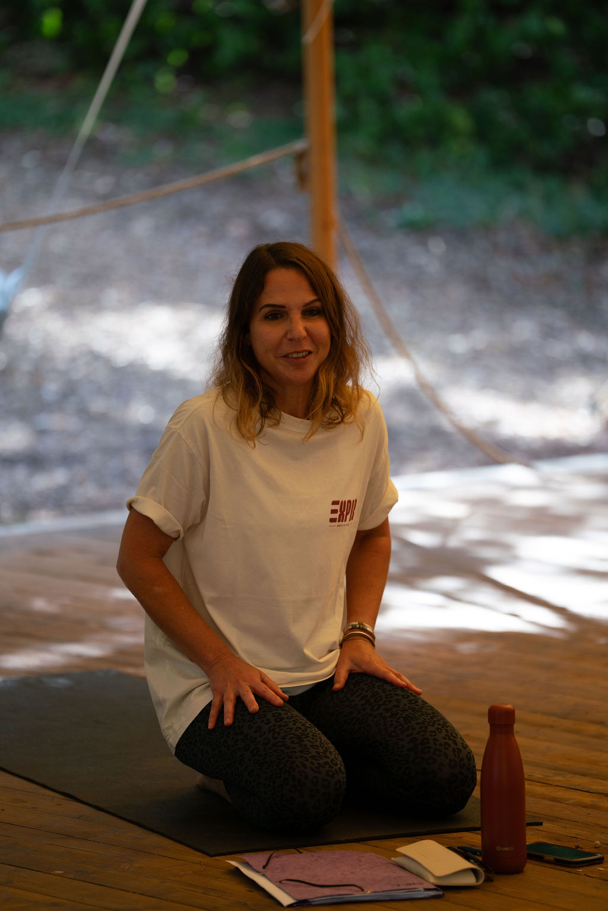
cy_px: 456
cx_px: 304
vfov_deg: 10.8
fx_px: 4836
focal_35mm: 191
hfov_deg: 7.2
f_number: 2.8
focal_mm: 191
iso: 400
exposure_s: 1/400
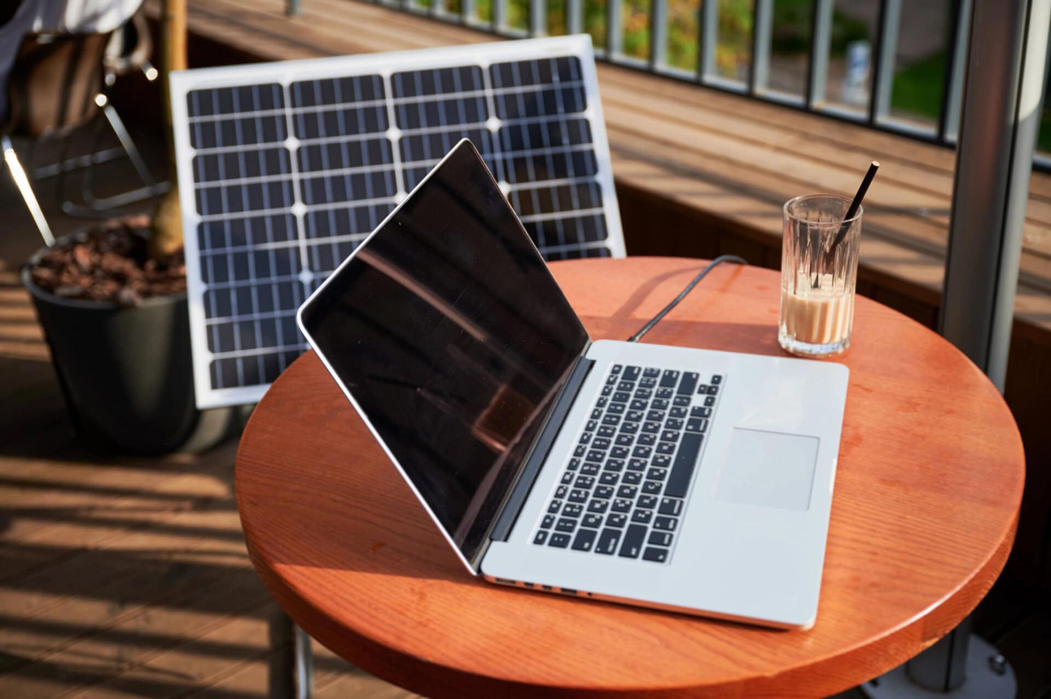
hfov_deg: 48.5
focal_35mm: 40
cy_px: 350
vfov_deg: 33.3
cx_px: 526
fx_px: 1167
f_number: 2.8
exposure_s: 1/800
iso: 63
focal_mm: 40
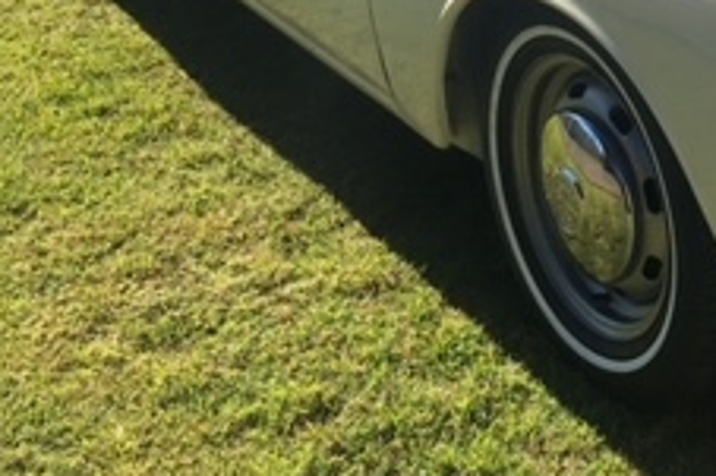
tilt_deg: -21.4
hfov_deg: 22.5
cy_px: -91
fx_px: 1689
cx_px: 798
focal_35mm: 85
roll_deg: +0.8
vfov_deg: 15.5
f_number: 2.2
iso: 25
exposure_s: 1/1425
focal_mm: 4.15
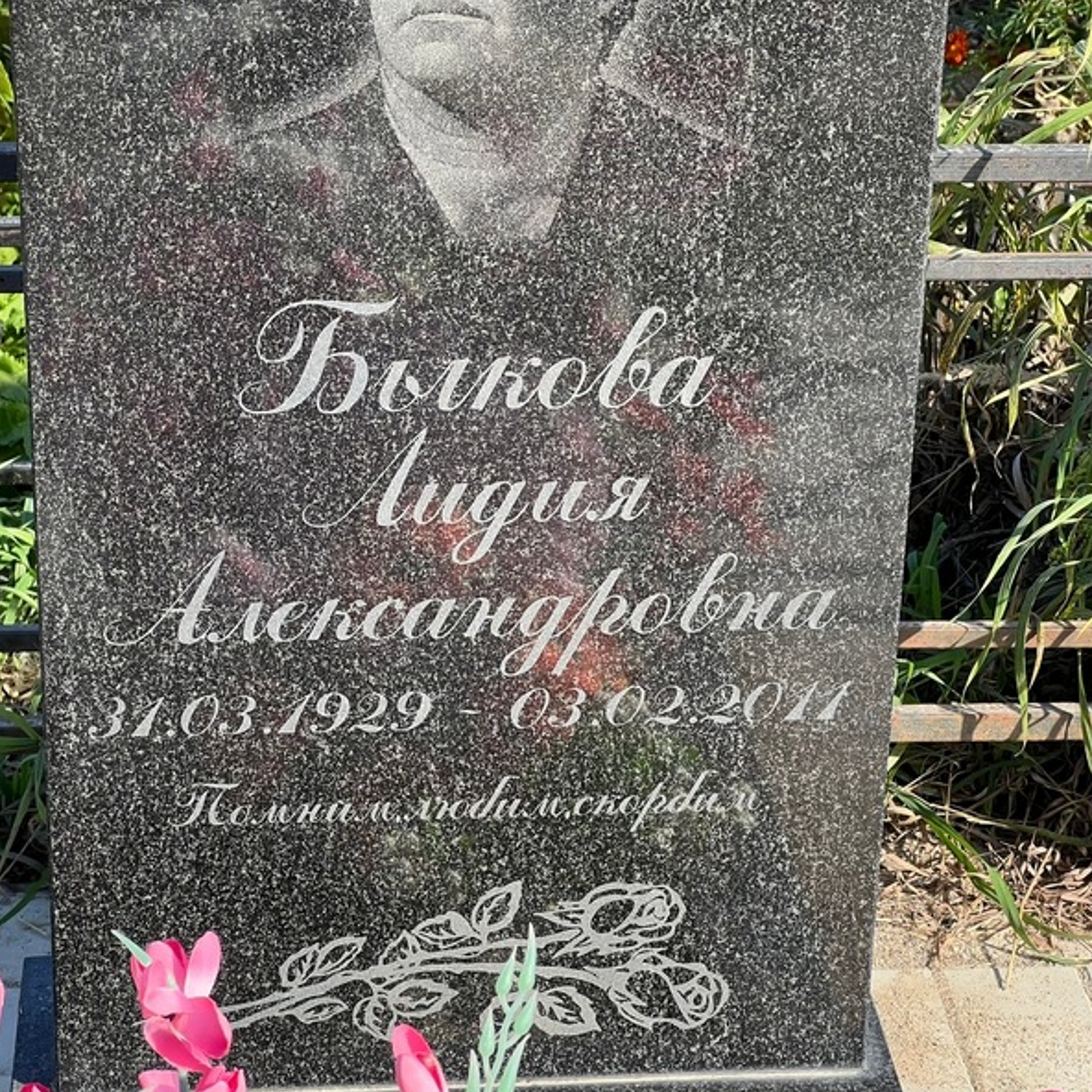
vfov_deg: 18.9
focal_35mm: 92
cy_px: 548
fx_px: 3284
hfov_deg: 18.9
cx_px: 518
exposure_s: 1/193
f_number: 2.8
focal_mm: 9
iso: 32
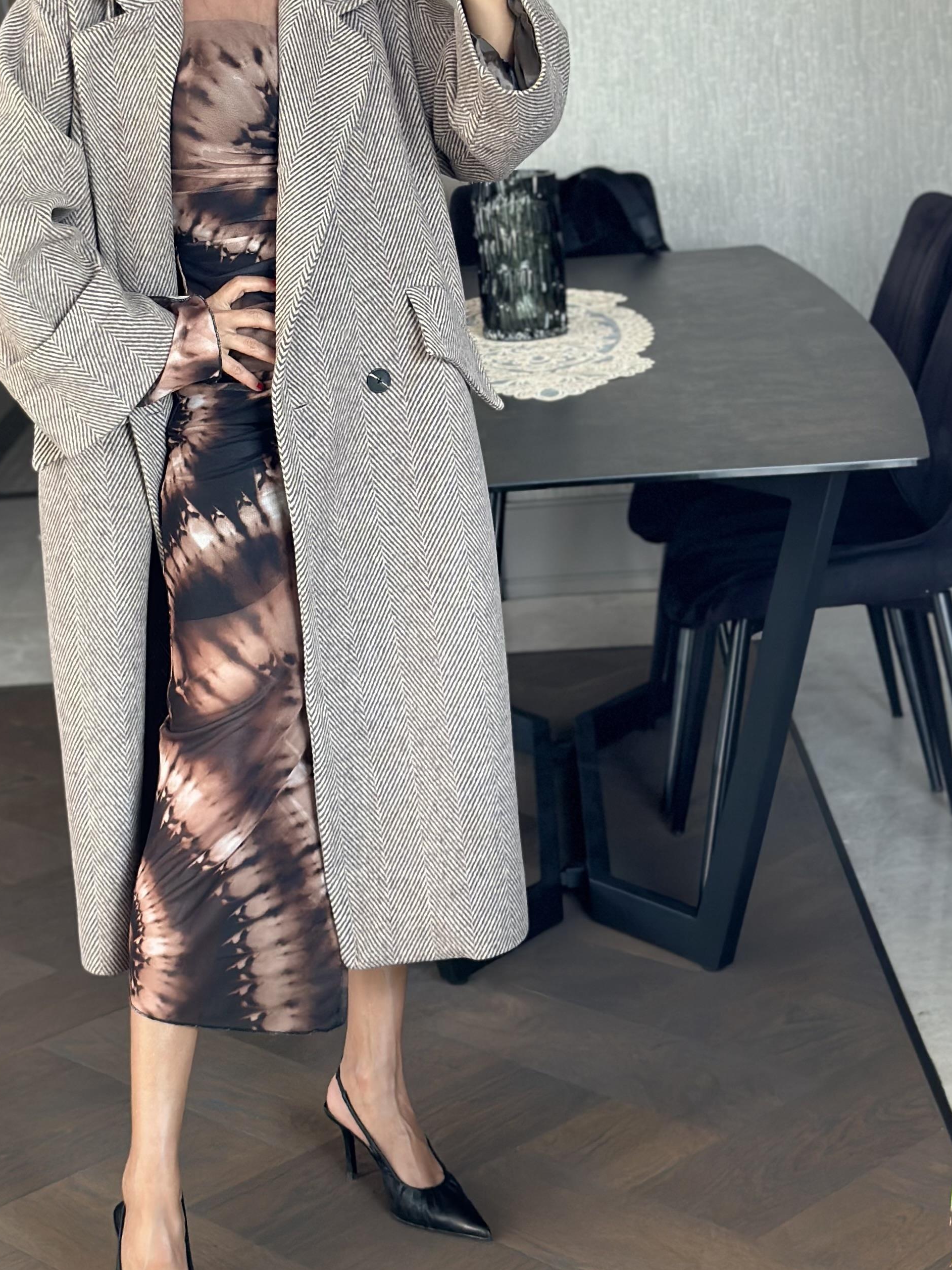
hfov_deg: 19.0
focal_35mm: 77
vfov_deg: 25.2
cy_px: 434
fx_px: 2823
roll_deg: +4.4
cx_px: 231
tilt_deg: -17.1
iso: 125
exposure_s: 1/100
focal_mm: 6.86
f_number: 1.78
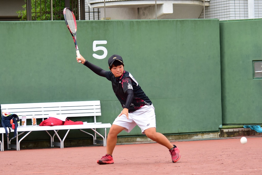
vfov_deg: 10.6
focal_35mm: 129
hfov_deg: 15.9
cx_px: 131
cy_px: 88
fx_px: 938
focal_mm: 86
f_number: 4.5
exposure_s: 1/1250
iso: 400
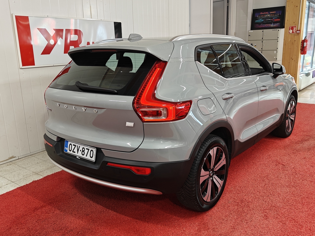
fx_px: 291
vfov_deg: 44.2
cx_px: 158
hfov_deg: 56.8
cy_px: 118
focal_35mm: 32
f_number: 1.8
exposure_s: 1/93
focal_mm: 5.59
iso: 100
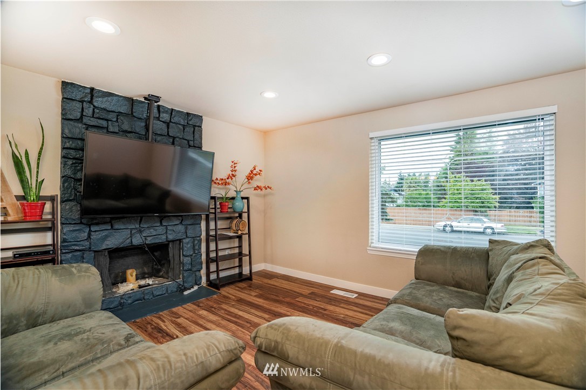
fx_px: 260
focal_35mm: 16
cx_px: 293
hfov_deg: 96.8
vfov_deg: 73.7
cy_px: 195
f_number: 6.3
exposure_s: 1/20
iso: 1000
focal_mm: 16
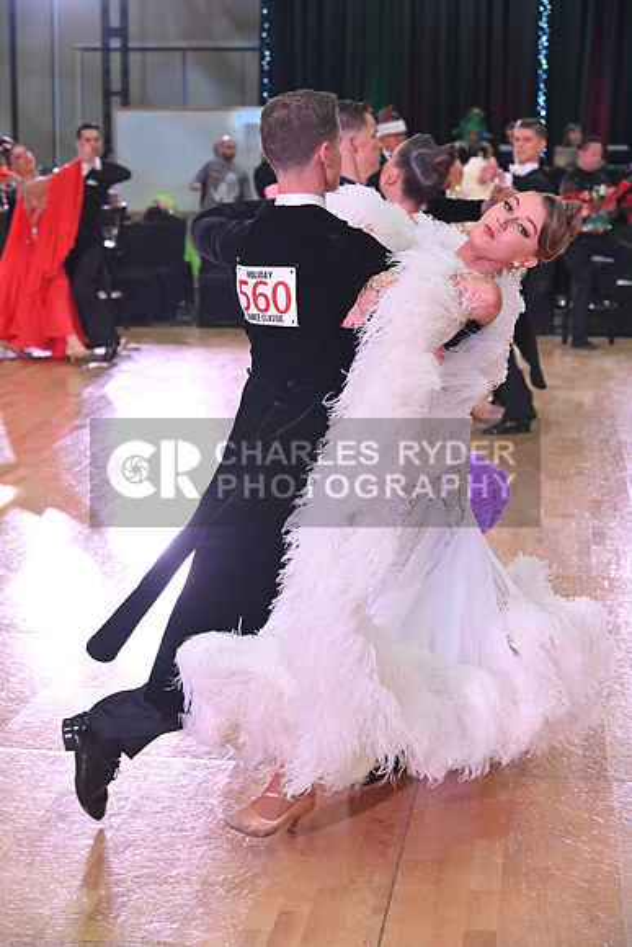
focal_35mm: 66
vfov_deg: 30.5
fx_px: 1737
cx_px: 316
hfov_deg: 20.6
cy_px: 474
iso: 3200
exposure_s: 1/400
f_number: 5.6
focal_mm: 66
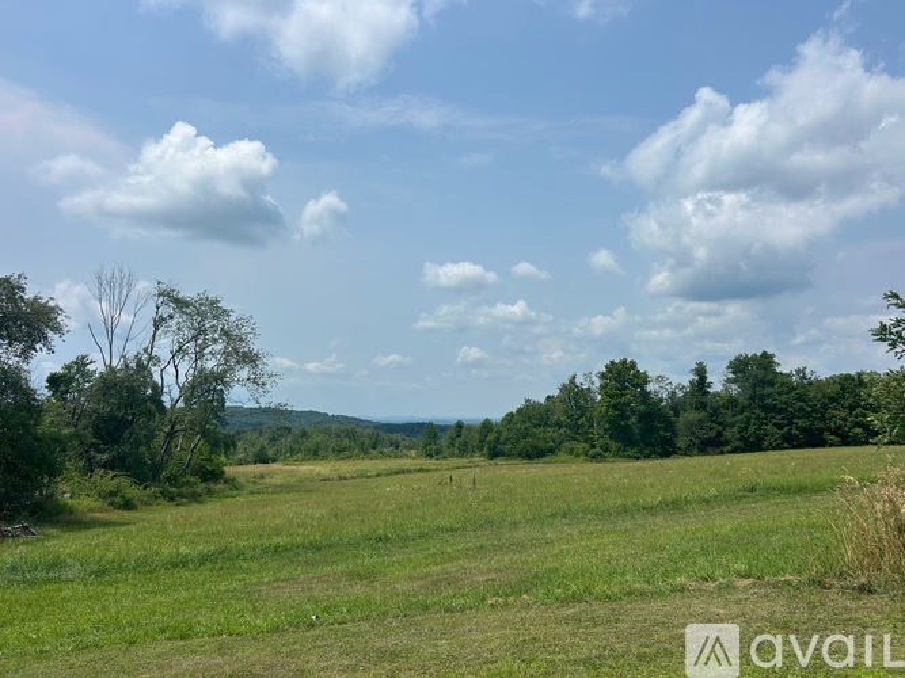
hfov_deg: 67.3
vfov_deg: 53.0
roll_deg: +0.8
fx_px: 680
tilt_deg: +5.0
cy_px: 339
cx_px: 452
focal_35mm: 26
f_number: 1.5
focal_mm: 5.7
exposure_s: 1/8696
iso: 50
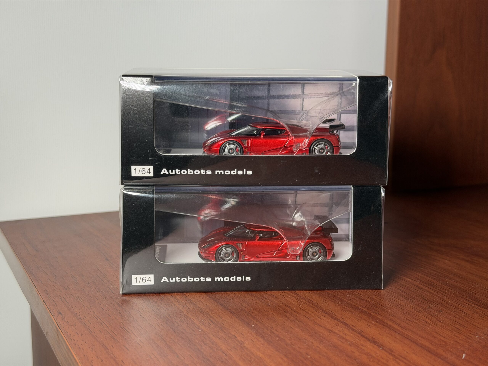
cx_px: 244
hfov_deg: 39.7
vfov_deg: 30.3
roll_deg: -0.3
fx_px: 677
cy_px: 183
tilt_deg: -9.8
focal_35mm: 48
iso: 100
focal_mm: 6.76
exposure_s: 1/118
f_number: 1.78
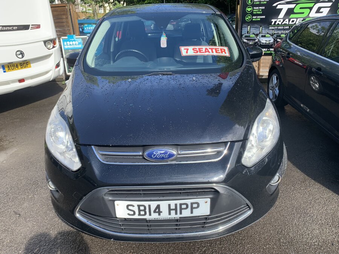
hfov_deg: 67.3
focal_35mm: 26
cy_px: 127
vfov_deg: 53.1
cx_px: 170
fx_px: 255
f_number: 1.8
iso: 25
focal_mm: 4.25
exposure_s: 1/678
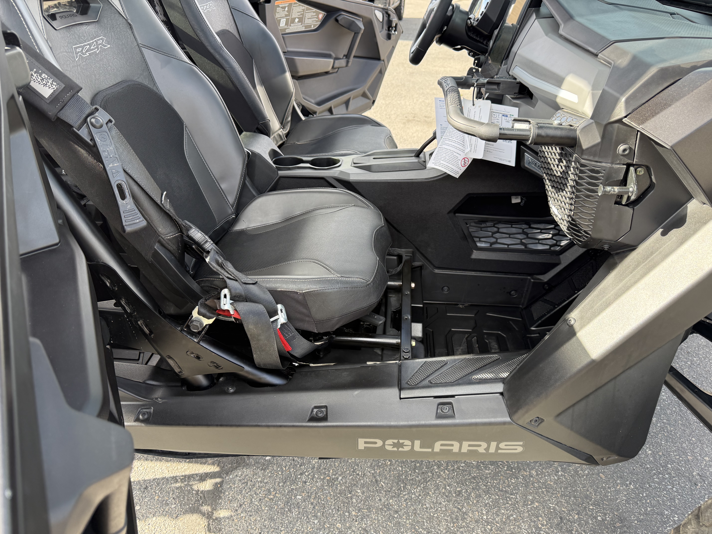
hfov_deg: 71.6
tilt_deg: -31.5
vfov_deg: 56.8
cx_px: 356
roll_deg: -1.6
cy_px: 267
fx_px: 494
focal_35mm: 24
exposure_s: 1/303
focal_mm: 6.76
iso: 100
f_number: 1.78
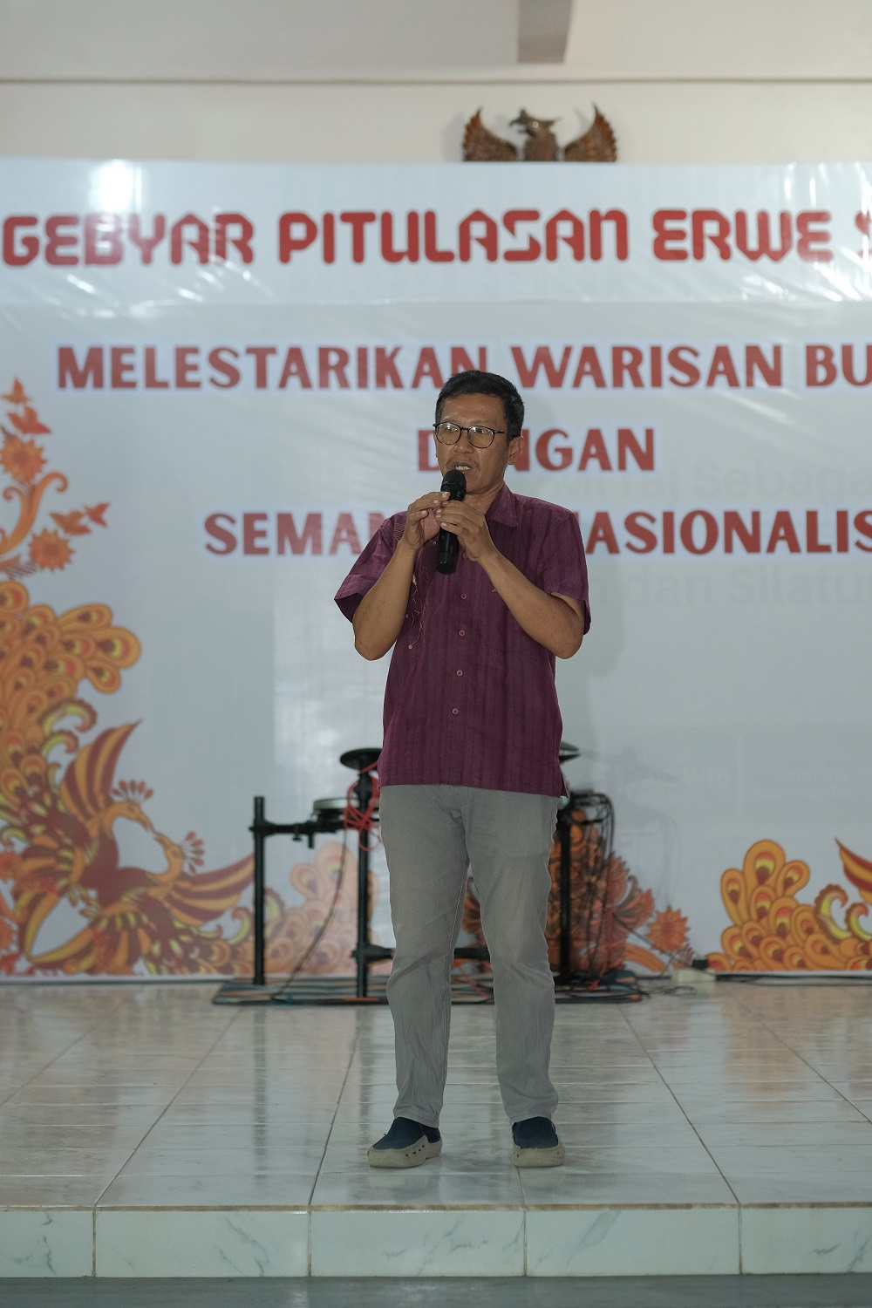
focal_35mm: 84
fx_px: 3052
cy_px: 654
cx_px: 436
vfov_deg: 24.2
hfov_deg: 16.3
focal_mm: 56
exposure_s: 1/160
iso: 1600
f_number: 2
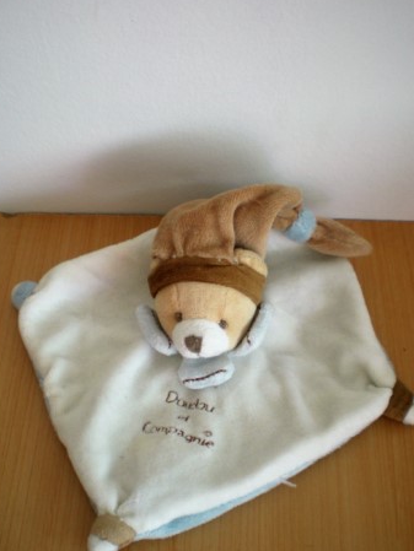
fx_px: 701
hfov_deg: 32.9
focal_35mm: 44
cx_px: 201
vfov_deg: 42.9
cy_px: 303
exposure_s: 1/57.2
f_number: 3.1
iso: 100
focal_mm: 6.3
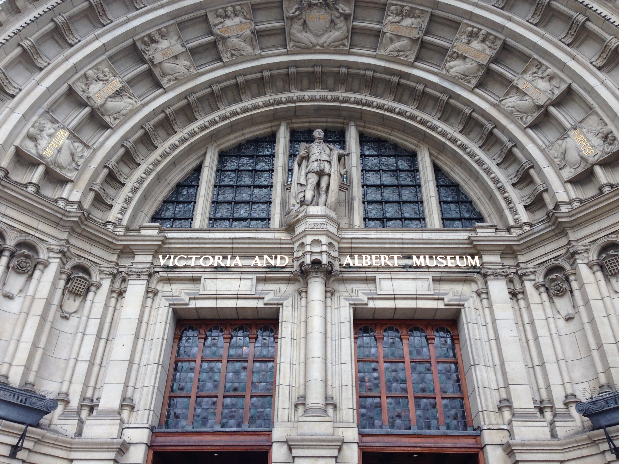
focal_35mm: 33
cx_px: 310
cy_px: 232
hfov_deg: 55.4
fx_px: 590
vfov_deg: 42.9
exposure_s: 1/139
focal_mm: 4.12
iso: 50
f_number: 2.4
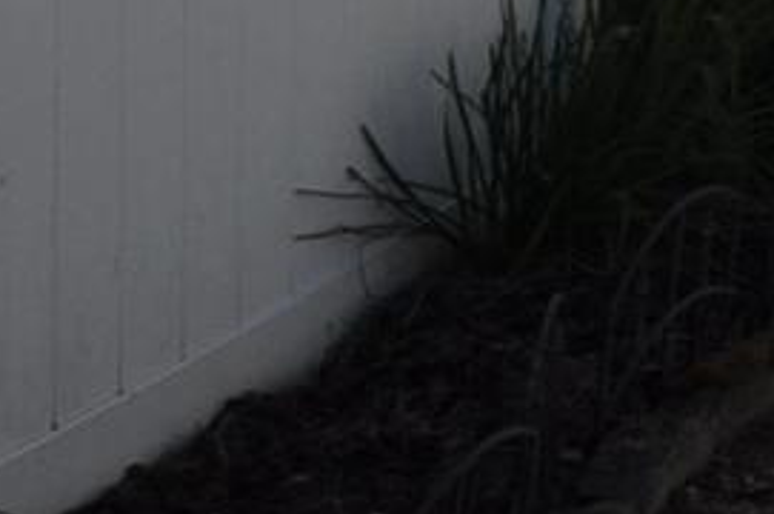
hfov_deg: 12.5
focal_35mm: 136
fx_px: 2920
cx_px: 1737
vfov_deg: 9.1
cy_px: -711
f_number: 20
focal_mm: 12
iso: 200
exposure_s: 1/200
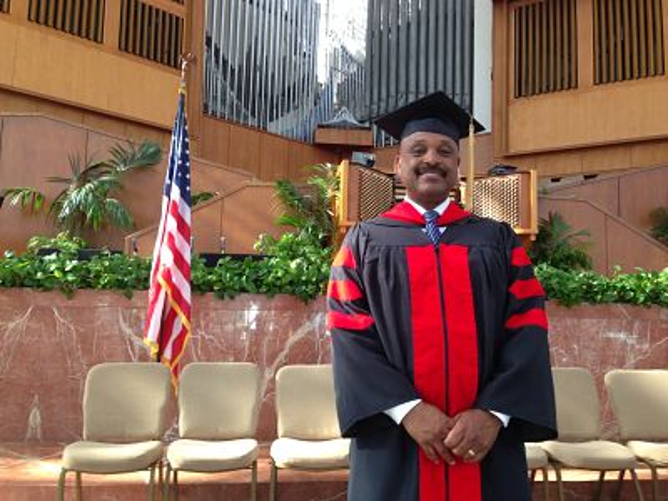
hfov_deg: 55.4
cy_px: 250
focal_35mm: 33
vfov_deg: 42.9
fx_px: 637
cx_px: 334
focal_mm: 4.13
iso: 80
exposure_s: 1/20
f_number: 2.4
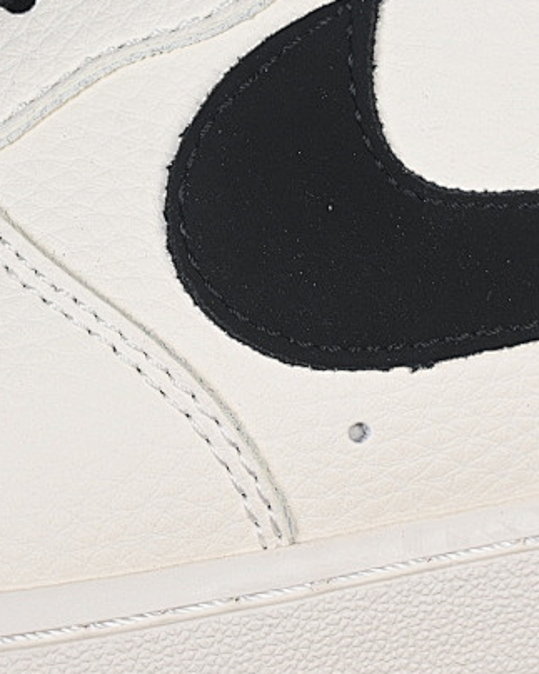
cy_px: 257
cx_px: 452
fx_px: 3750
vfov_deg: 10.3
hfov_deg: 8.2
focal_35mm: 188
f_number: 7.1
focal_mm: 50
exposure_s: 1/80
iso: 160
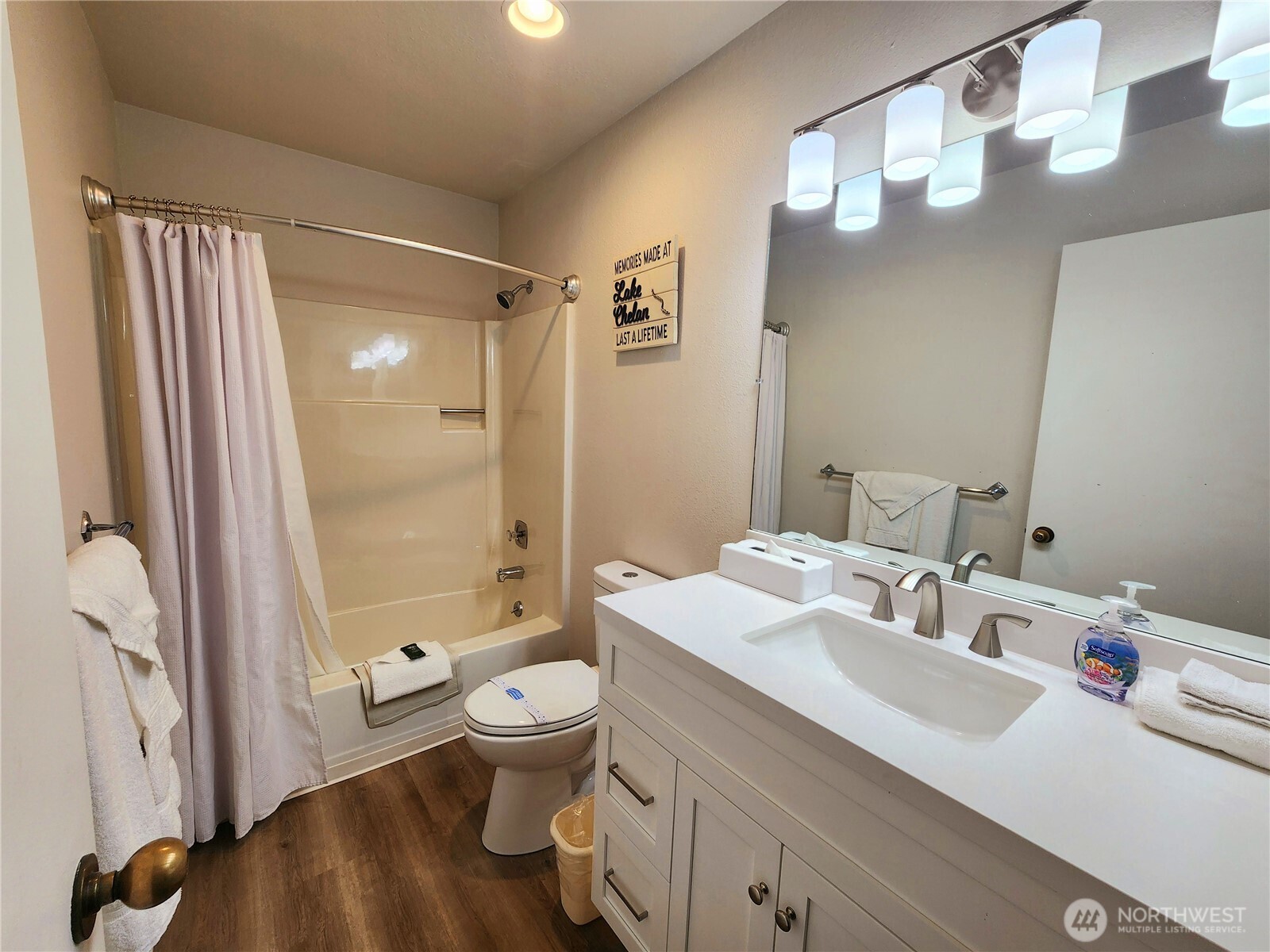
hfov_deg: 106.2
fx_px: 477
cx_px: 635
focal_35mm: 13
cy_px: 476
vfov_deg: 89.9
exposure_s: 1/60.2
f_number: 2.2
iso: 64
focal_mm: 2.2
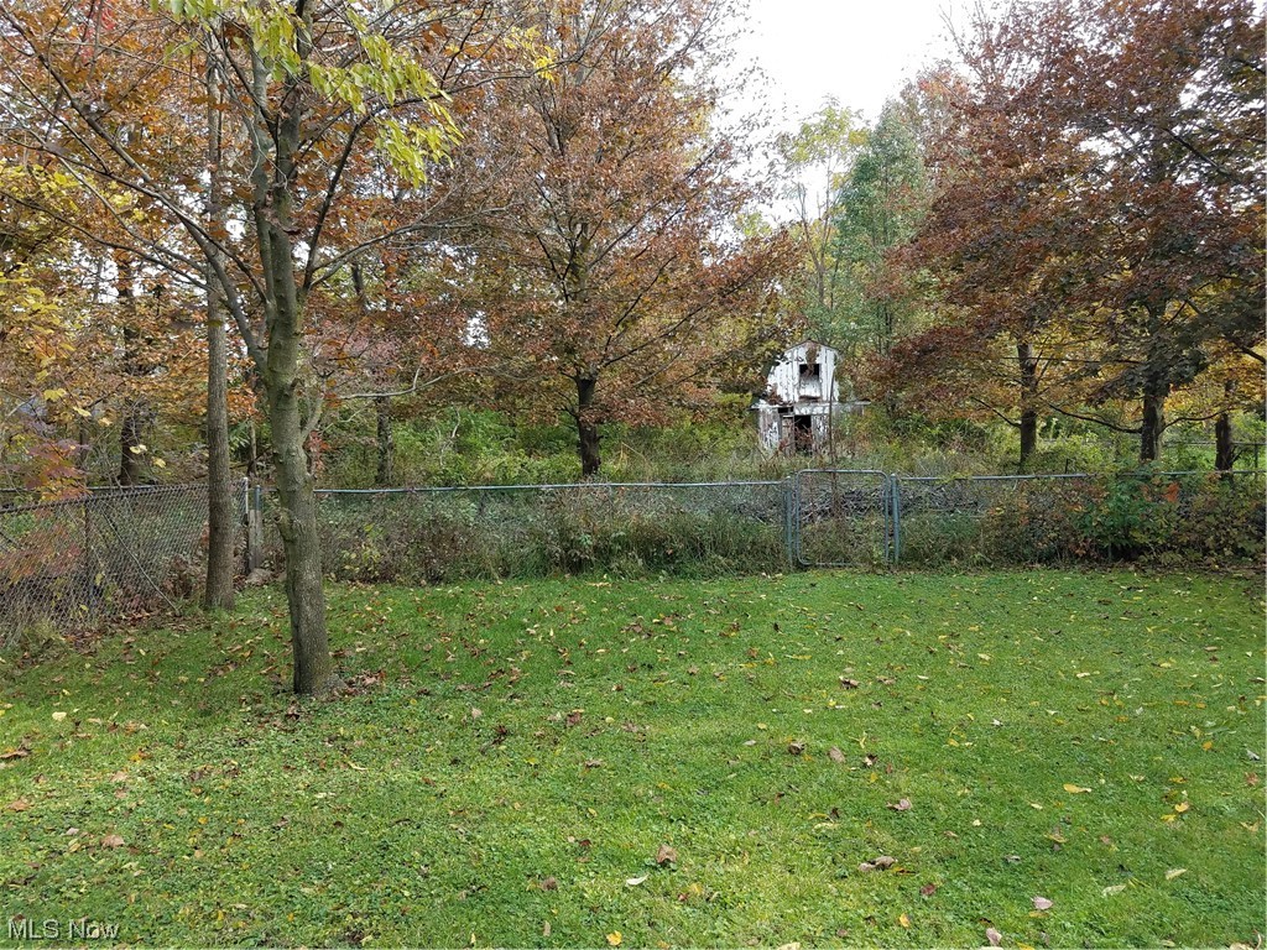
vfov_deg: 53.1
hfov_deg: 67.3
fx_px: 952
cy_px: 475
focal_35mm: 26
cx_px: 634
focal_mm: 4.2
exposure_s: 1/359
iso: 40
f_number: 1.7
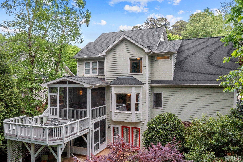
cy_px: 81
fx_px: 189
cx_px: 122
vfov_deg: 46.4
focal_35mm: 28
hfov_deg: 65.5
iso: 100
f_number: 8
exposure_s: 1/120
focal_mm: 10.26
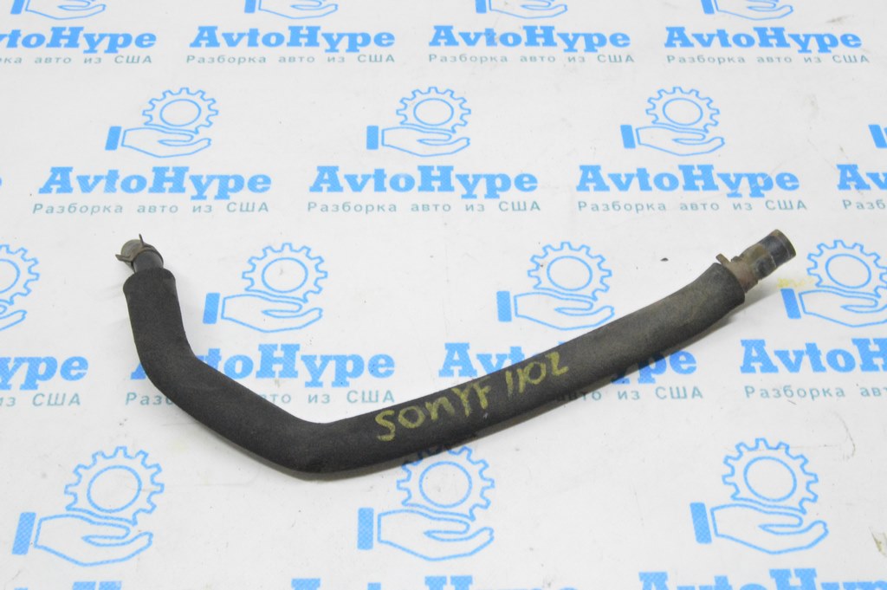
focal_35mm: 45
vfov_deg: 29.8
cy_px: 295
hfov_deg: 43.6
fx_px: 1108
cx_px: 444
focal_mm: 30
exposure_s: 1/15
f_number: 20
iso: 6400
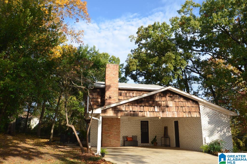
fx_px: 226
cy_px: 82
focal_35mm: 33
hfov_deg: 57.3
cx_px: 124
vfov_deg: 39.8
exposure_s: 1/200
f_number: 7.1
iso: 100
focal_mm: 22
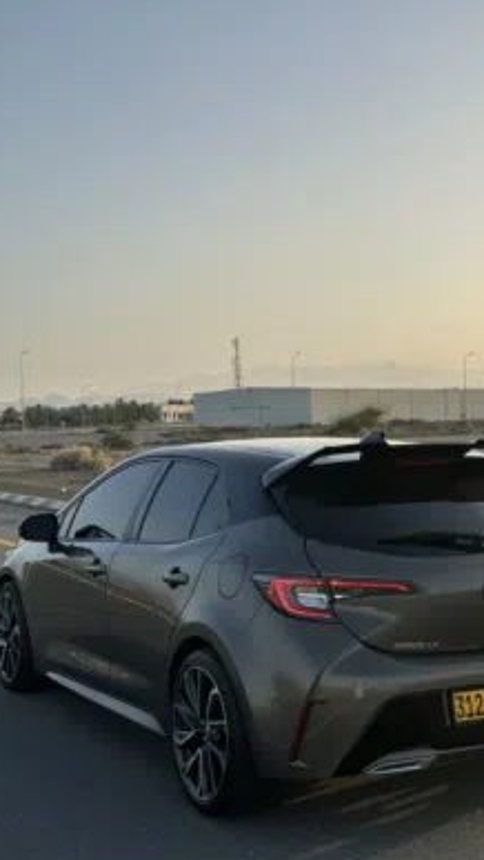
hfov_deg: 22.2
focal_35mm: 54
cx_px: 320
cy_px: 440
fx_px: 1231
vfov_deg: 38.5
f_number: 1.78
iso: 64
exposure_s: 1/2890
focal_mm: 6.86
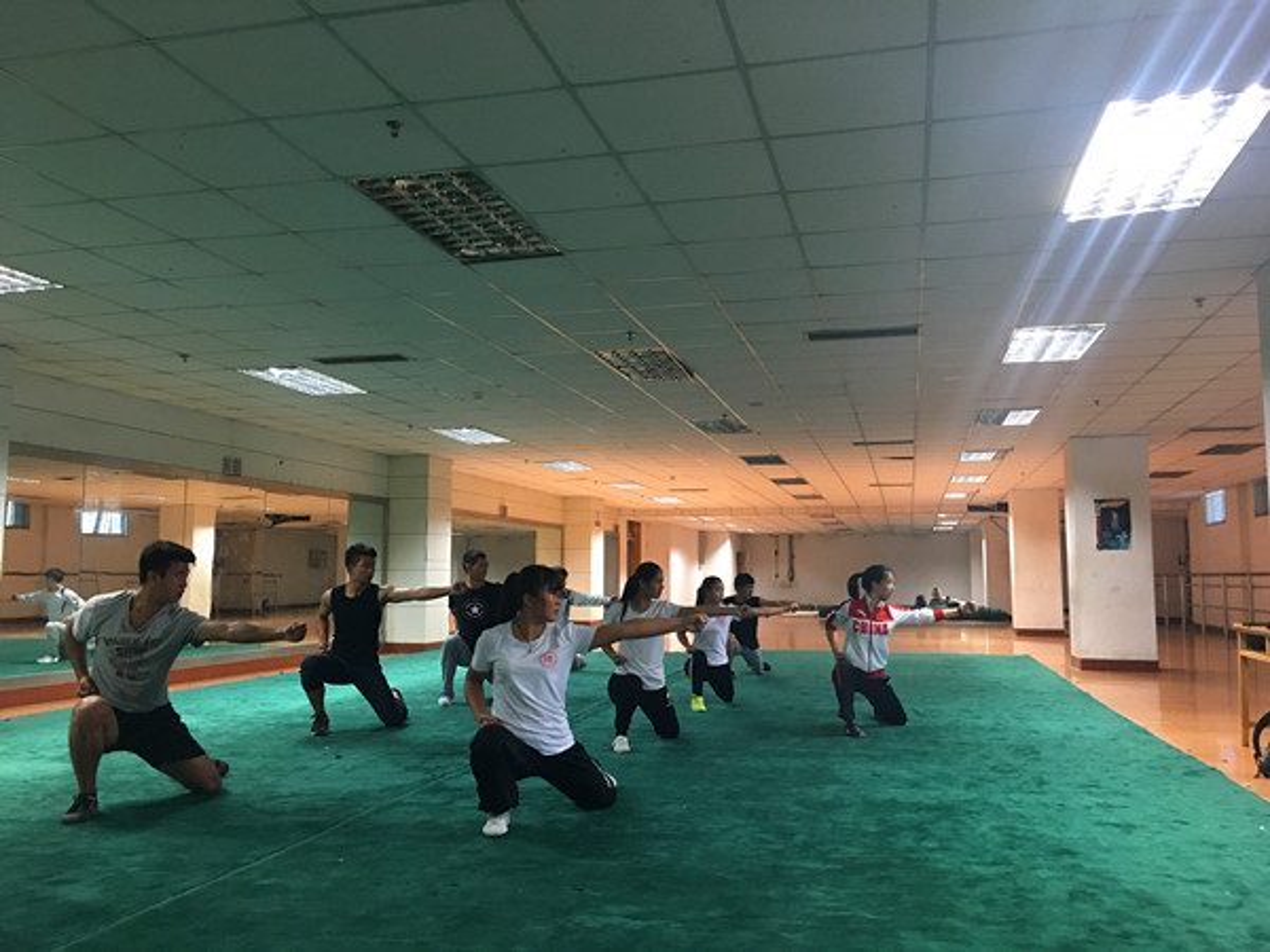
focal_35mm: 29
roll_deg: +0.0
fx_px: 1064
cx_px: 635
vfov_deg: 48.2
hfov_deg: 61.7
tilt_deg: +6.3
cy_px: 476
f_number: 2.2
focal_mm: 4.15
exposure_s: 1/8
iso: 100
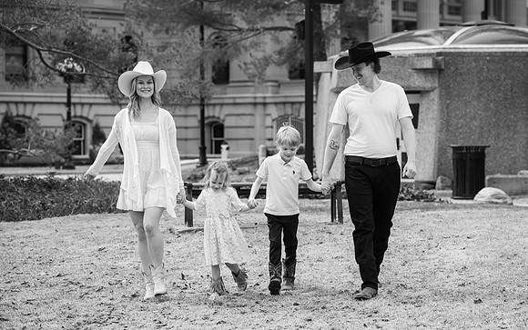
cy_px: 182
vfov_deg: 11.9
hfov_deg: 19.0
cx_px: 291
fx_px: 1580
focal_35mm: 110
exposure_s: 1/500
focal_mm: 94
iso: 100
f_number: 4
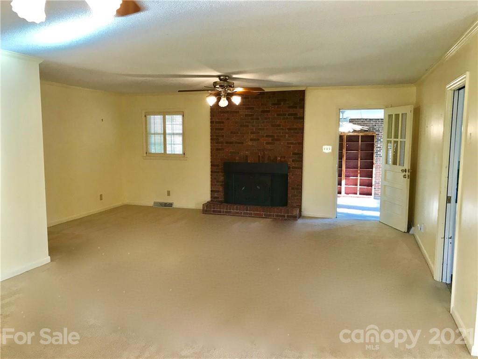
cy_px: 180
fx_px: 387
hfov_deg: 63.4
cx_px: 239
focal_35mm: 28
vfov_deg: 49.7
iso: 32
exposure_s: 1/24
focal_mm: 3.99
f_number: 1.8
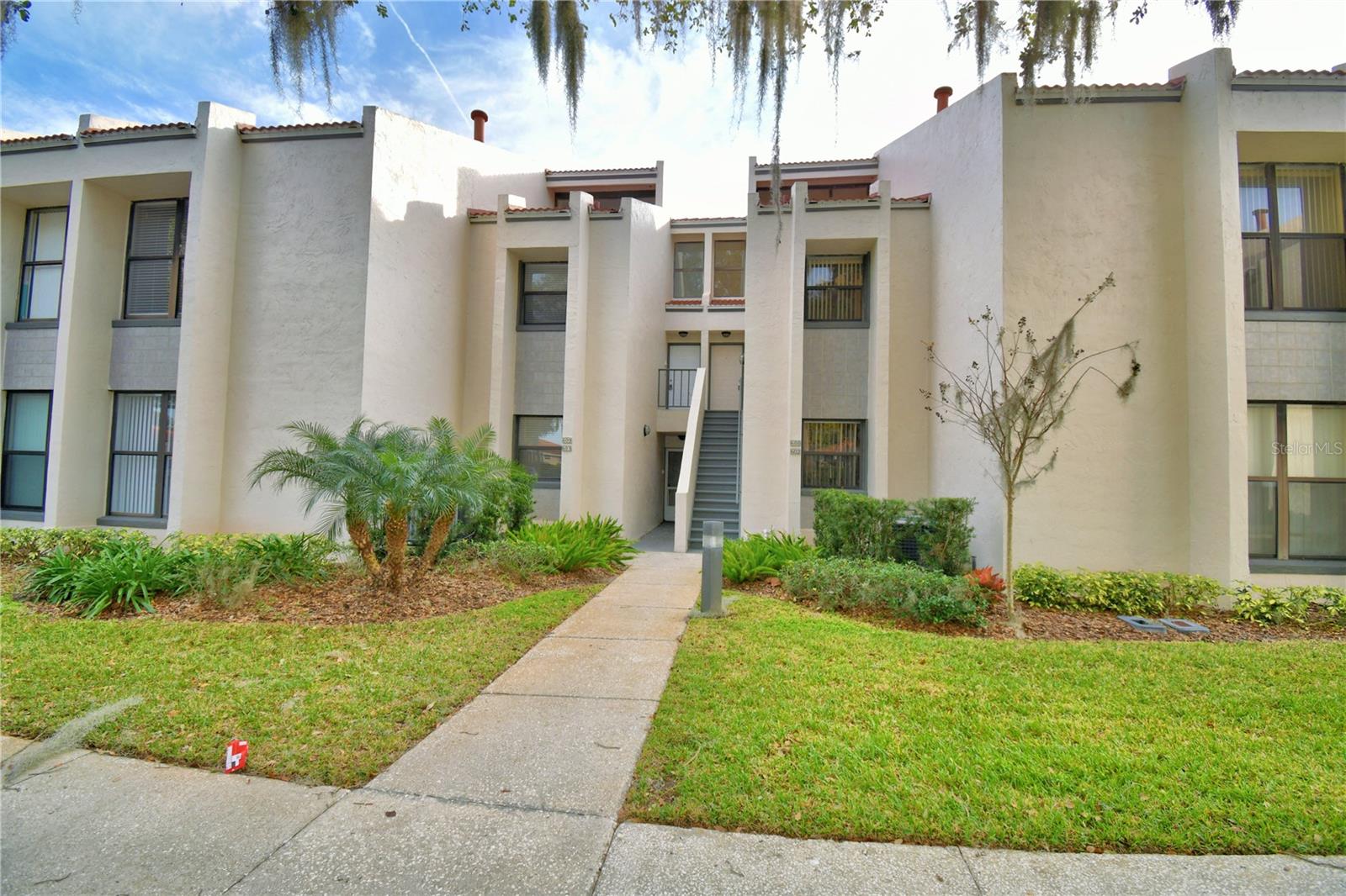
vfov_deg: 77.3
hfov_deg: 100.4
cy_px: 448
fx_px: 561
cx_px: 673
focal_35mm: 15
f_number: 5.6
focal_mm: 10
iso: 100
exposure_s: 1/250
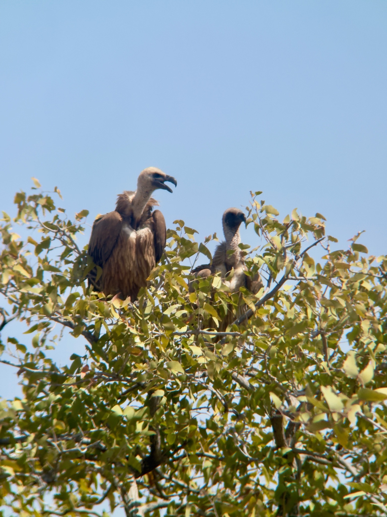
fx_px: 716
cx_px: 194
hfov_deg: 30.3
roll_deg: +1.2
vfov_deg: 39.7
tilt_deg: +7.2
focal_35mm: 48
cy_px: 258
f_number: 1.78
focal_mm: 6.76
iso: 64
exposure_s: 1/598
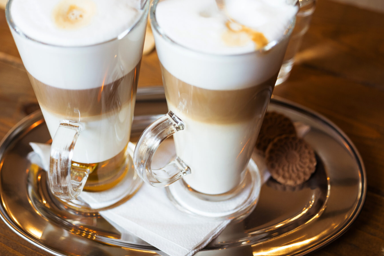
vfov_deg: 25.9
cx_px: 174
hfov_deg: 38.2
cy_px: 88
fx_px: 555
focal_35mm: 52
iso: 640
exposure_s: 1/160
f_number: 3.2
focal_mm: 35
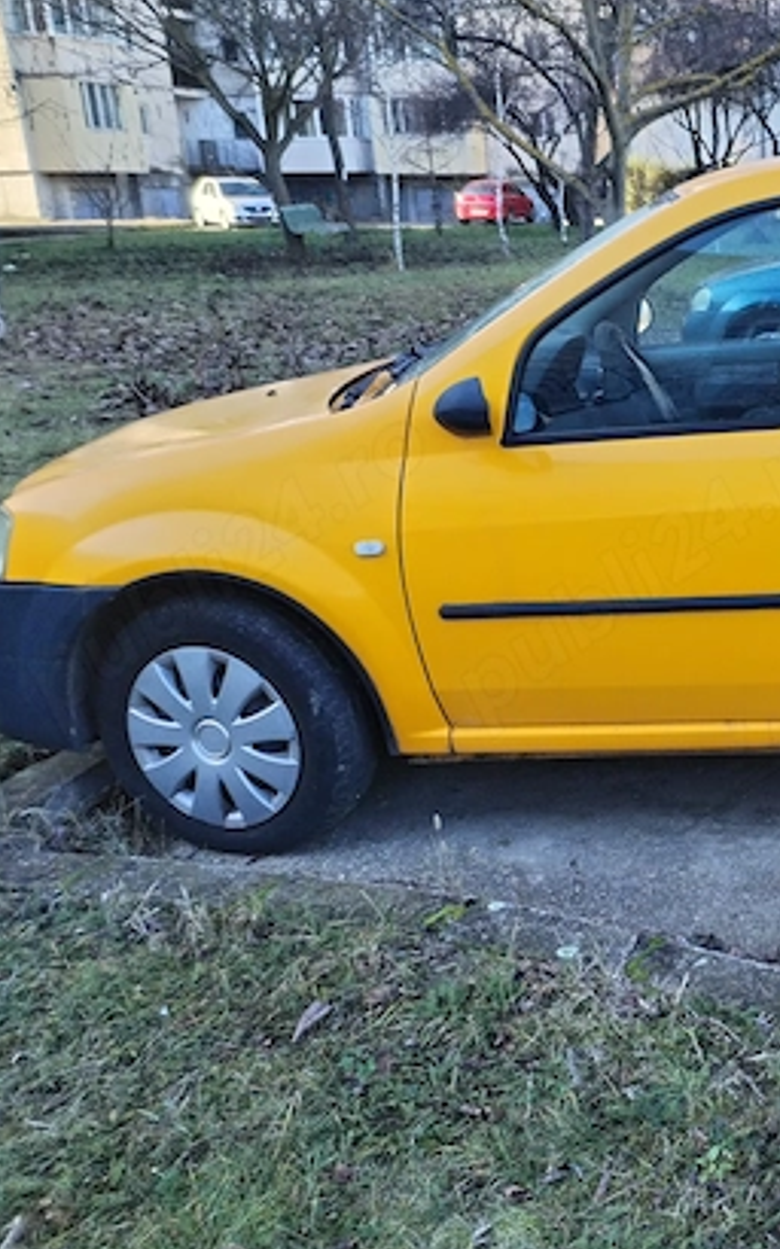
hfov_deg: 26.2
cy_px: 600
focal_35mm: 45
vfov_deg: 44.4
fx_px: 1532
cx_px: 868
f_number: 1.8
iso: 100
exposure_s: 1/284
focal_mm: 4.75
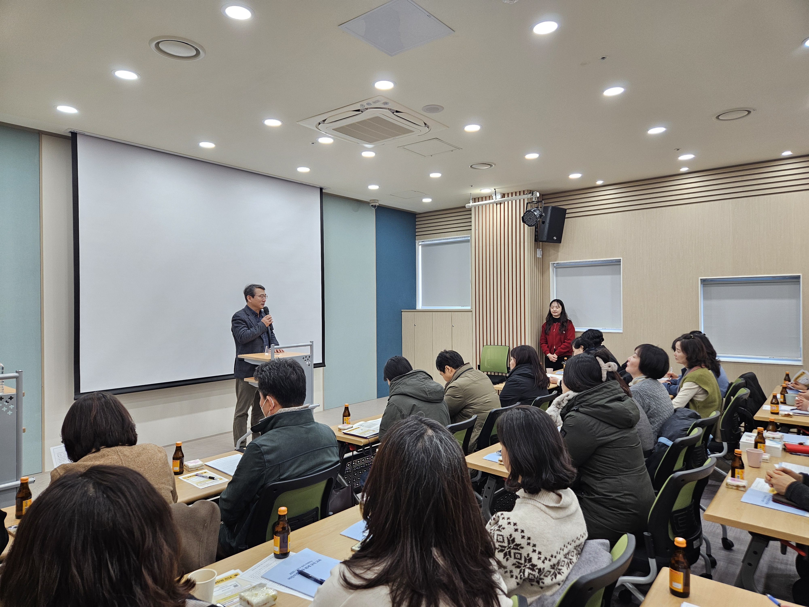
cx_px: 404
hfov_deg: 73.9
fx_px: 538
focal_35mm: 23
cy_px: 304
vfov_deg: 58.9
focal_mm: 5.4
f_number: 1.8
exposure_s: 1/120
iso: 100
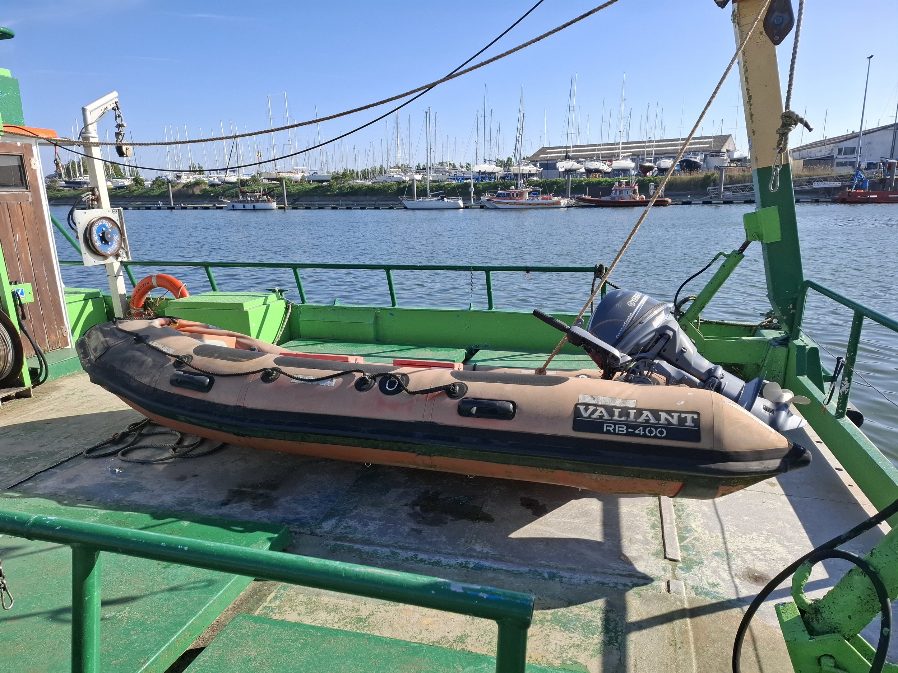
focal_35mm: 23
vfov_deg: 58.9
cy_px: 336
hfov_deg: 73.9
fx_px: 597
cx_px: 449
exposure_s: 1/1664
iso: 50
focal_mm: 5.54
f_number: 1.8
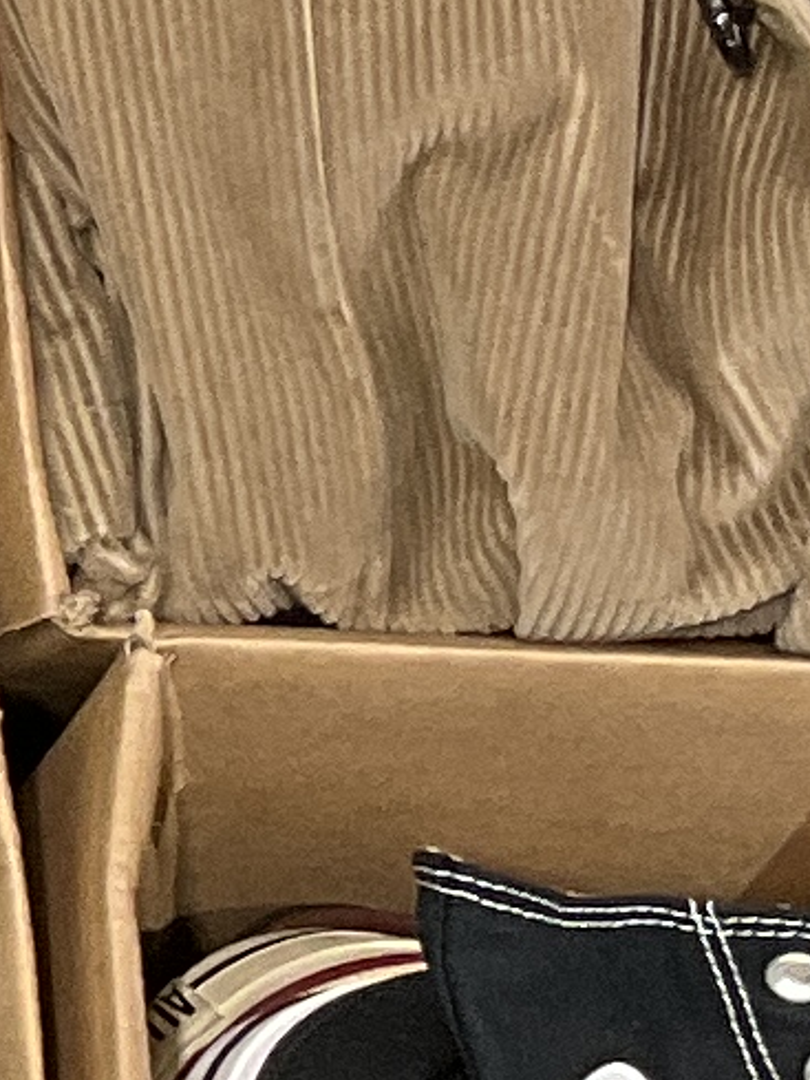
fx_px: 7453
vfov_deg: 8.3
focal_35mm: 239
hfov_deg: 5.7
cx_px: -1925
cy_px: 791
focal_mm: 3
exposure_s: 1/50
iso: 50
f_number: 1.8
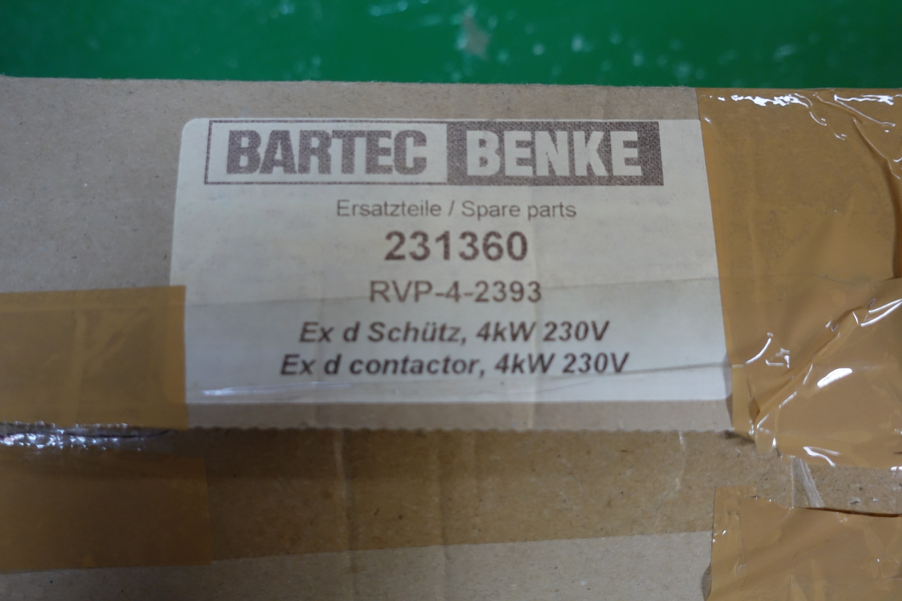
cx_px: 451
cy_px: 300
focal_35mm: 32
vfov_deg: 41.1
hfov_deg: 58.7
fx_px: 802
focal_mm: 11.56
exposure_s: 1/30
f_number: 2.5
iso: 800
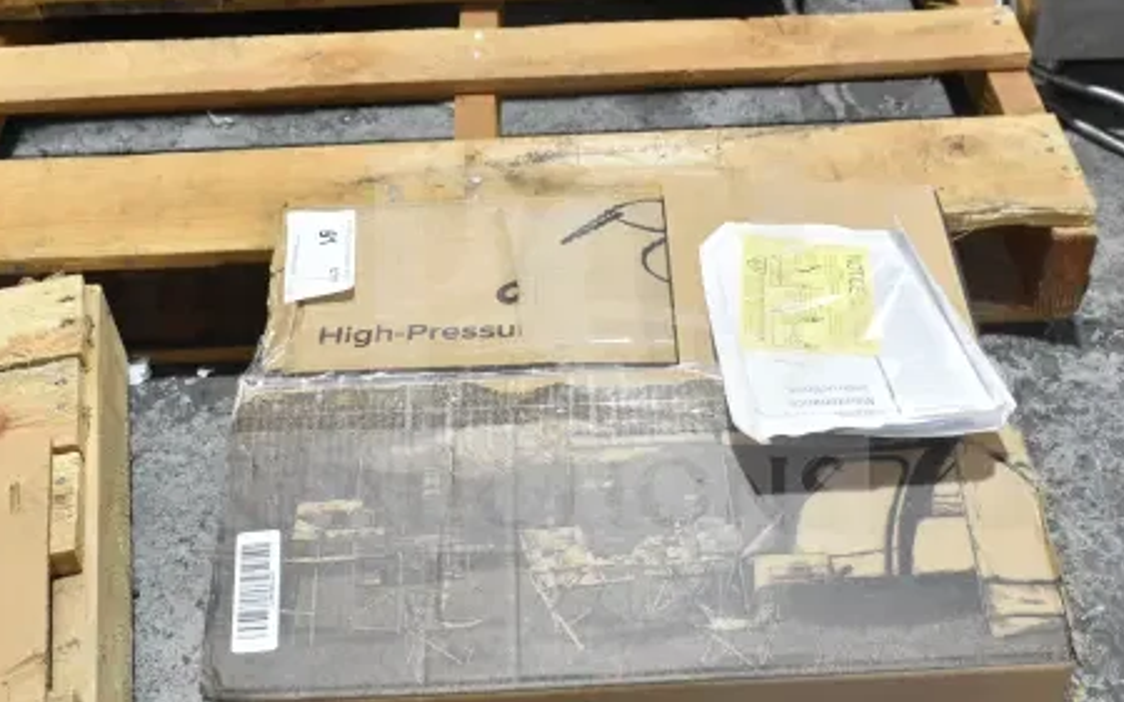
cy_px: 353
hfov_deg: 42.1
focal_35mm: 48
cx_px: 587
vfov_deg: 27.0
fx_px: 1461
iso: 1600
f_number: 5.6
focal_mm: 23
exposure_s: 1/125
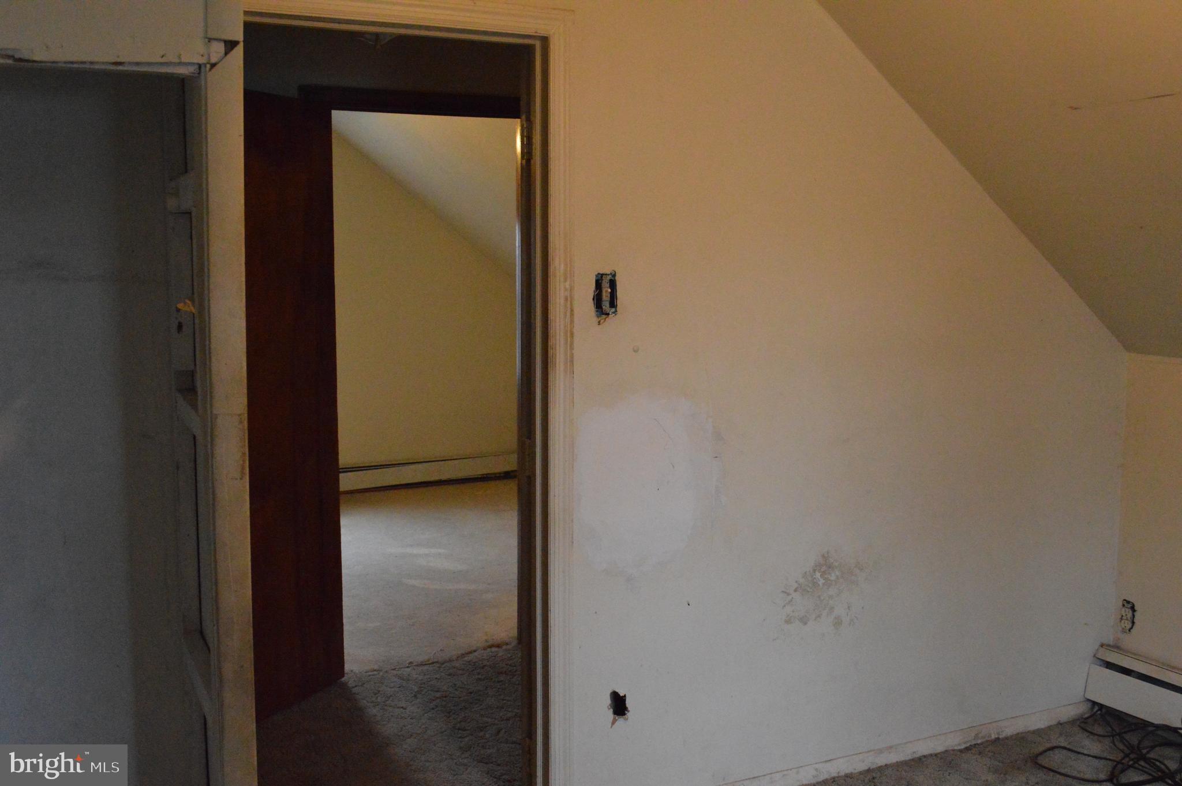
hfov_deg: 53.2
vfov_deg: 36.8
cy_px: 393
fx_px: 1181
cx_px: 591
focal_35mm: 36
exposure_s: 1/200
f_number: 5.6
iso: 6400
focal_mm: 24
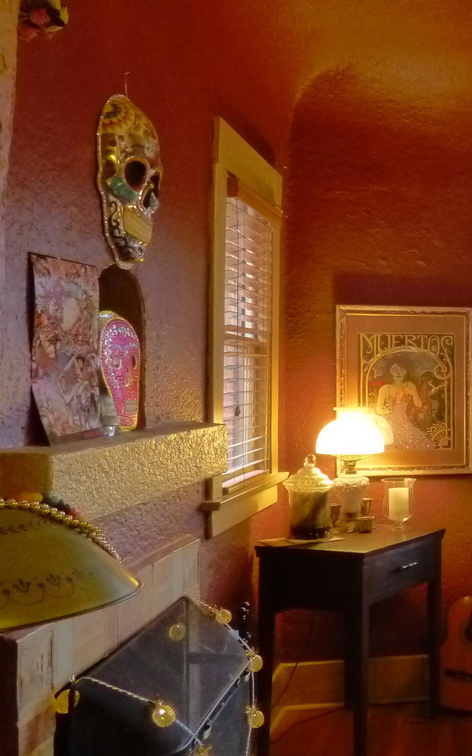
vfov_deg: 48.2
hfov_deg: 23.9
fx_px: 844
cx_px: 727
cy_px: 393
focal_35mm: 41
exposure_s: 1/3.2
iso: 400
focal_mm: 3.58
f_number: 5.6
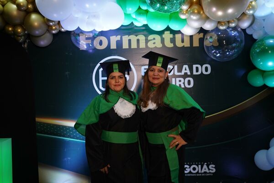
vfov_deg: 41.1
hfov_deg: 58.7
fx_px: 244
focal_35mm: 32
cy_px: 92
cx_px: 137
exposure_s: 1/200
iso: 1600
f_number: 4
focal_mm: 32
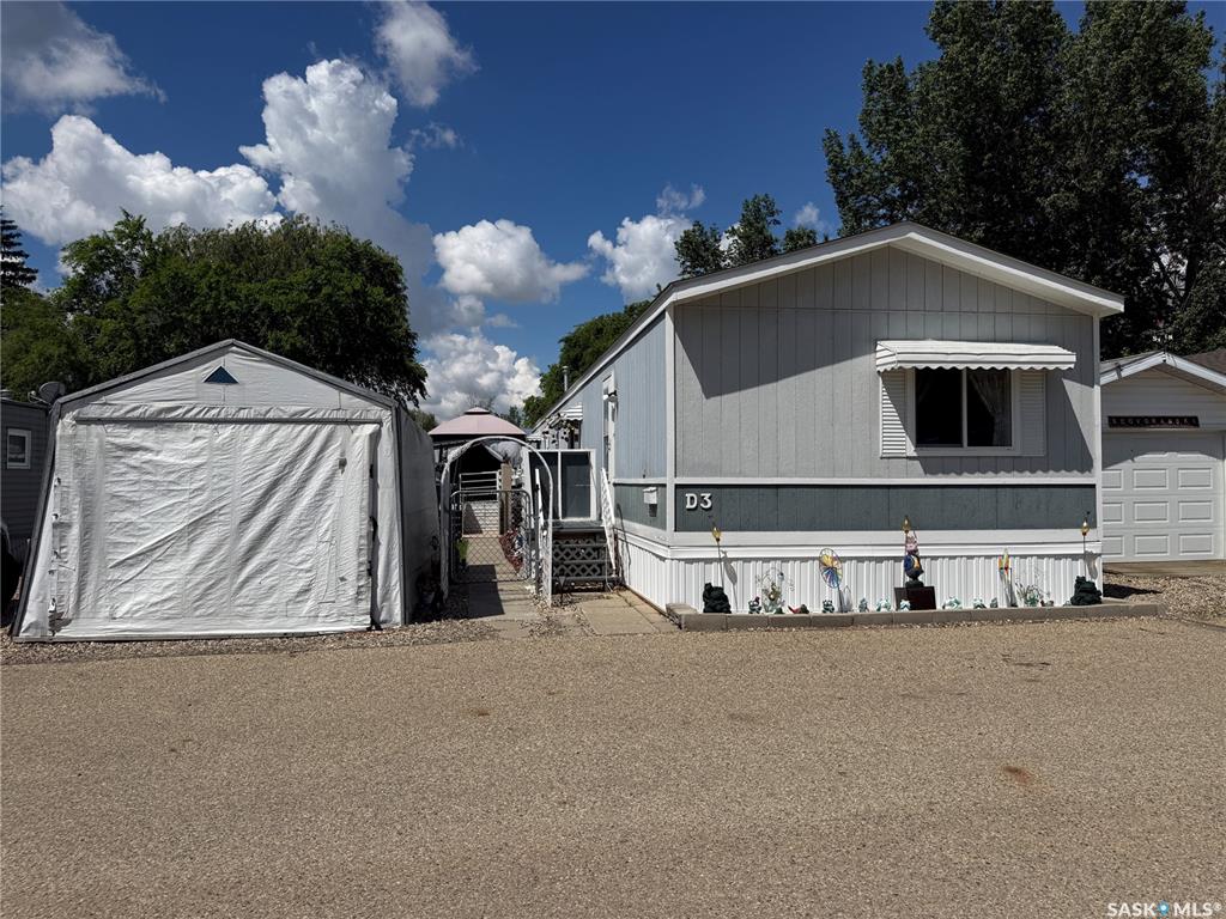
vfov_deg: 56.8
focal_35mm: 24
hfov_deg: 71.6
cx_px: 613
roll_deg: +0.2
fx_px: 850
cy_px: 460
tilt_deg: +1.2
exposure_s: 1/11905
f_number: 1.78
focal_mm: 6.76
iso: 80
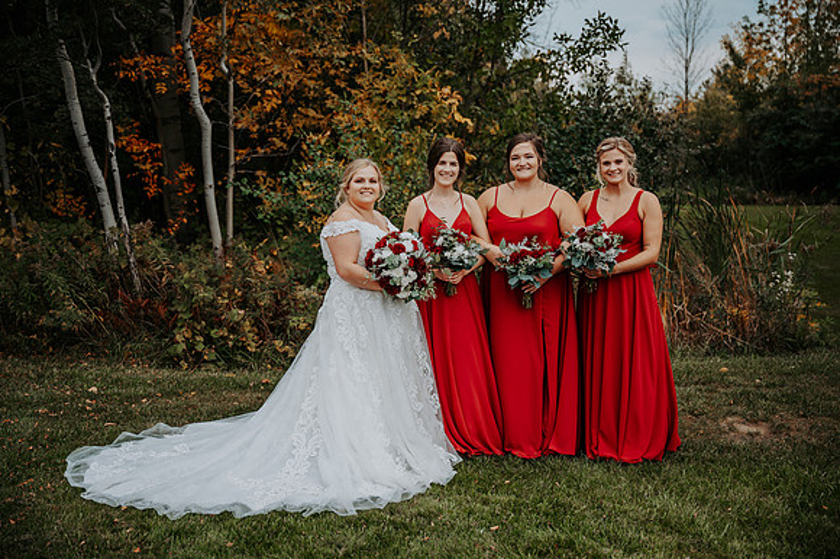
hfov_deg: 45.5
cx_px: 420
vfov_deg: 31.2
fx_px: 1003
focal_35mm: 43
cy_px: 280
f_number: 2.8
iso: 200
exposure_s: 1/1000
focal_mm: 43
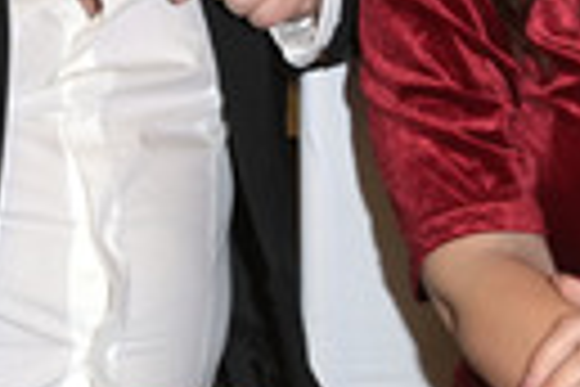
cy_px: -68
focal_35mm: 133
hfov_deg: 15.4
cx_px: 317
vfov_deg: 10.2
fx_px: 2143
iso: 2500
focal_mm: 38
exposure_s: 1/80
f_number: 5
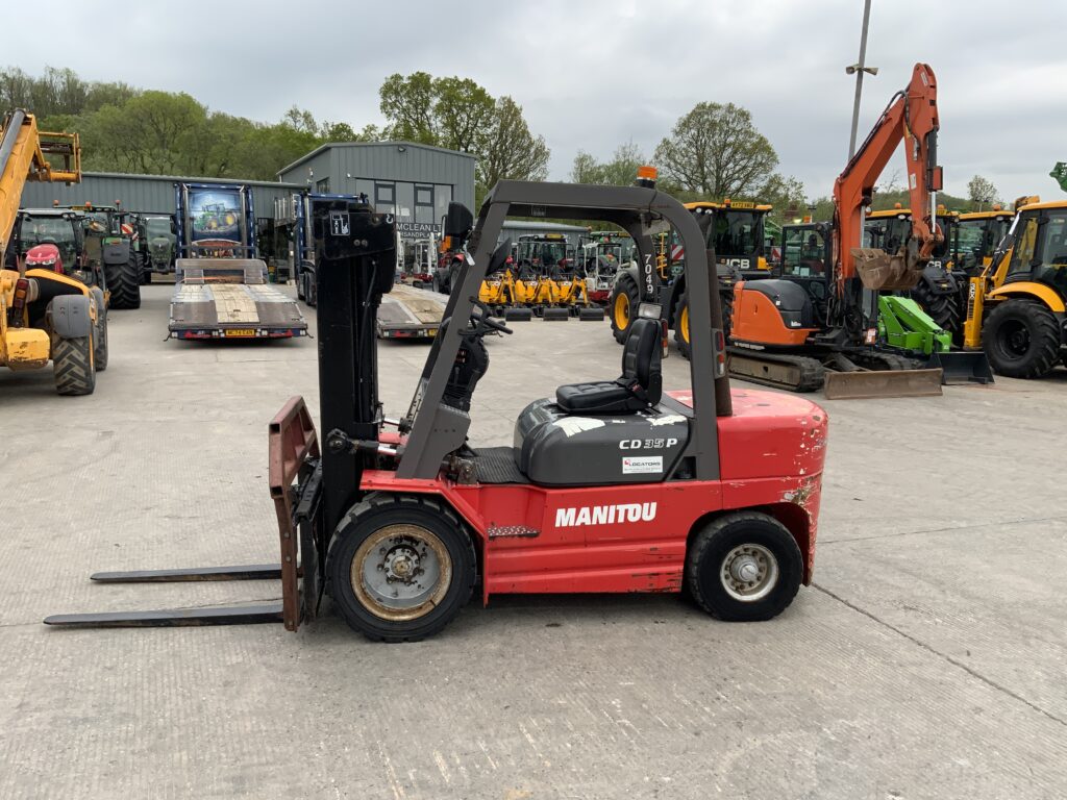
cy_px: 400
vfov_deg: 48.2
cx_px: 534
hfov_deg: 61.7
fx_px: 894
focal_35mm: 29
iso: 16
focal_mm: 3
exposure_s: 1/657
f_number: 1.8
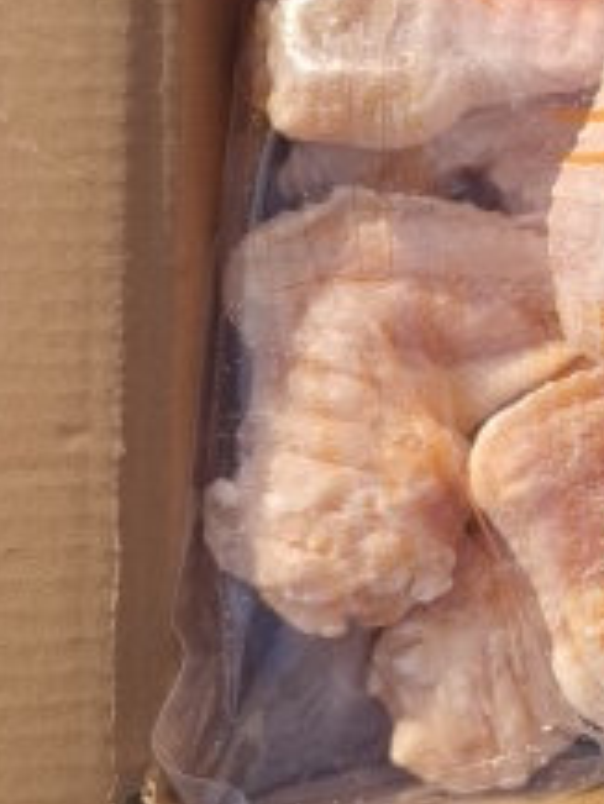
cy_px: -65
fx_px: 2626
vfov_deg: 16.9
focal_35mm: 113
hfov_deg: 12.0
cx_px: 1104
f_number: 1.75
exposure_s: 1/665
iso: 100
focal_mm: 5.5
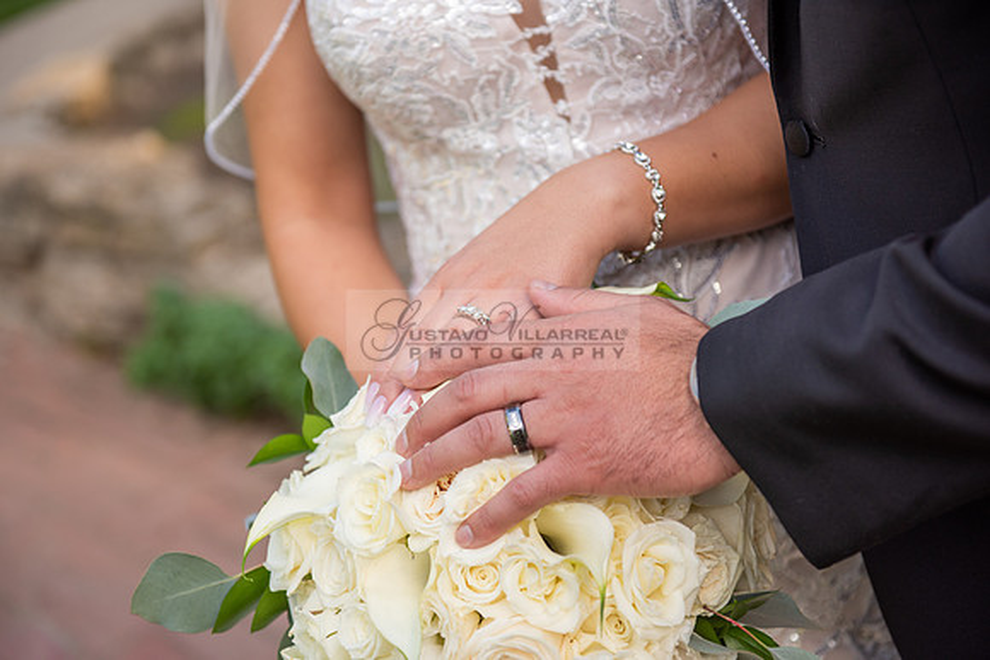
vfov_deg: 19.5
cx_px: 495
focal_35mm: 70
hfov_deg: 28.8
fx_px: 1925
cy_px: 330
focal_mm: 70
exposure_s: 1/500
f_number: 3.5
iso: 320
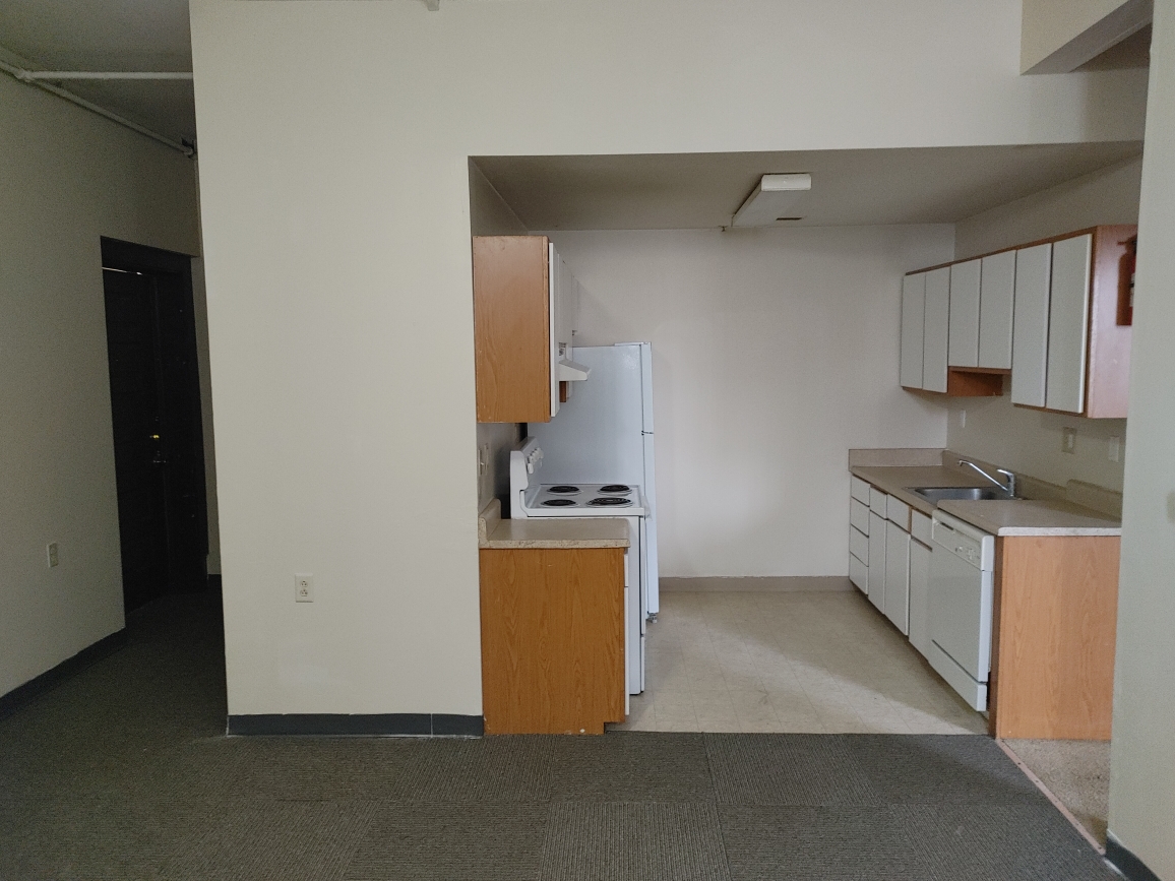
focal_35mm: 26
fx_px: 883
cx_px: 588
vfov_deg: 53.1
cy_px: 440
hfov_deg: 67.3
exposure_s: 1/40
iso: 700
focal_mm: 5.58
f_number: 1.8
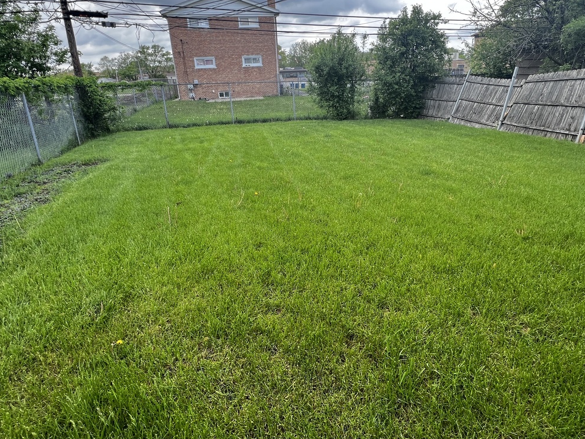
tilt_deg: -15.7
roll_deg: +4.8
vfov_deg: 67.9
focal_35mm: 19
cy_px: 172
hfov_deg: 84.5
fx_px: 321
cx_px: 312
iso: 32
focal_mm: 1.57
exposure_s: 1/122
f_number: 1.8
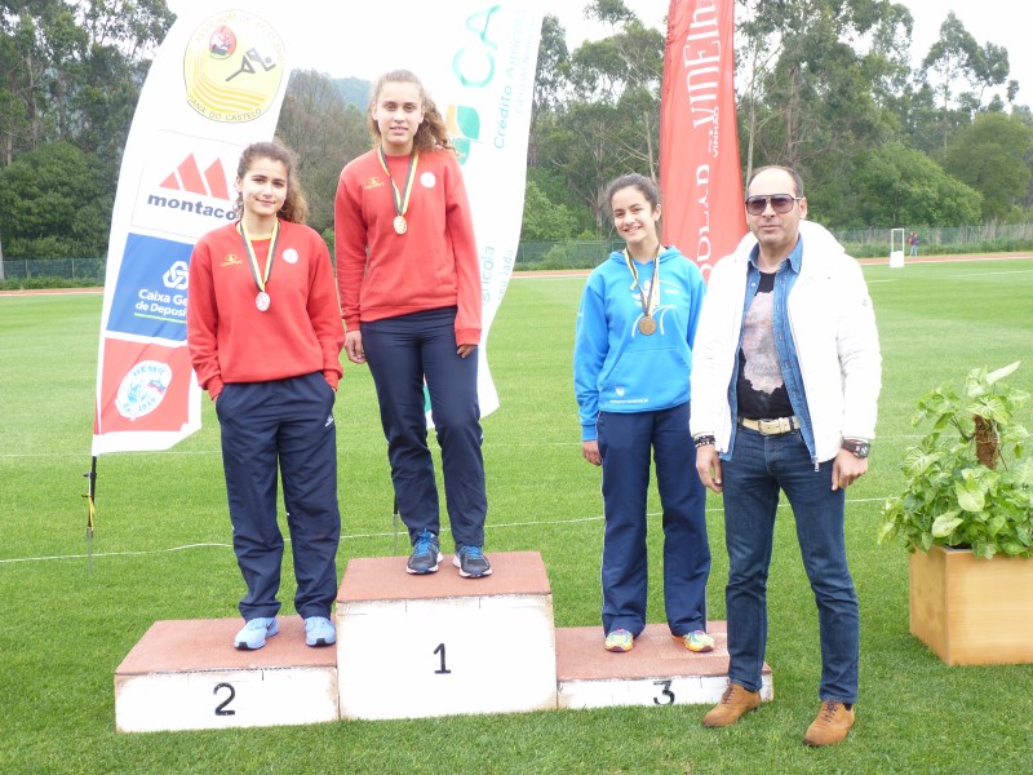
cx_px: 516
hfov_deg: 42.1
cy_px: 388
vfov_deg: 32.2
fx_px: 1343
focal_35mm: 45
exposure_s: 1/100
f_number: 3.2
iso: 80
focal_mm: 8
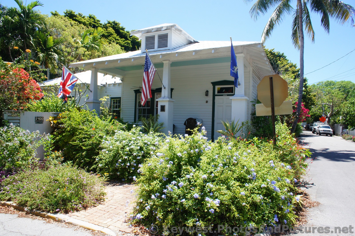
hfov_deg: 73.8
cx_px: 178
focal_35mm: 24
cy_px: 118
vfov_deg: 53.0
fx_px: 236
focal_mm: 16
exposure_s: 1/250
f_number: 13
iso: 320
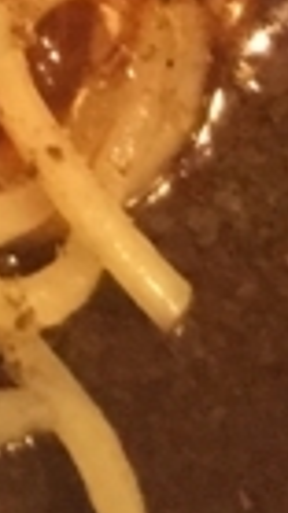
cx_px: -775
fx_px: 3155
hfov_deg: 4.8
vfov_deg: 7.8
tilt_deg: -60.5
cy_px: -1148
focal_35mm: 232
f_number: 2.2
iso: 250
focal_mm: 4.15
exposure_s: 1/24
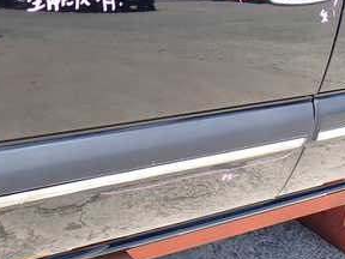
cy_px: 73
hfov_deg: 25.6
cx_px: 77
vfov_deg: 19.5
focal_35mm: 75
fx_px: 747
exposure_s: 1/160
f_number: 3.5
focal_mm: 6.37
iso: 100
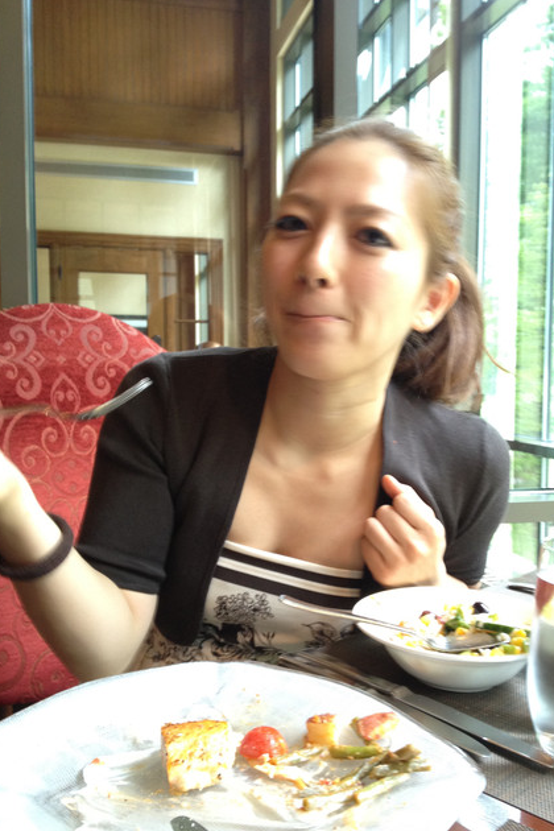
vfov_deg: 51.9
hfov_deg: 35.9
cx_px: 309
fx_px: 854
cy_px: 419
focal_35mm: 37
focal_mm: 4.28
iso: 125
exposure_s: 1/20
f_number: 2.4
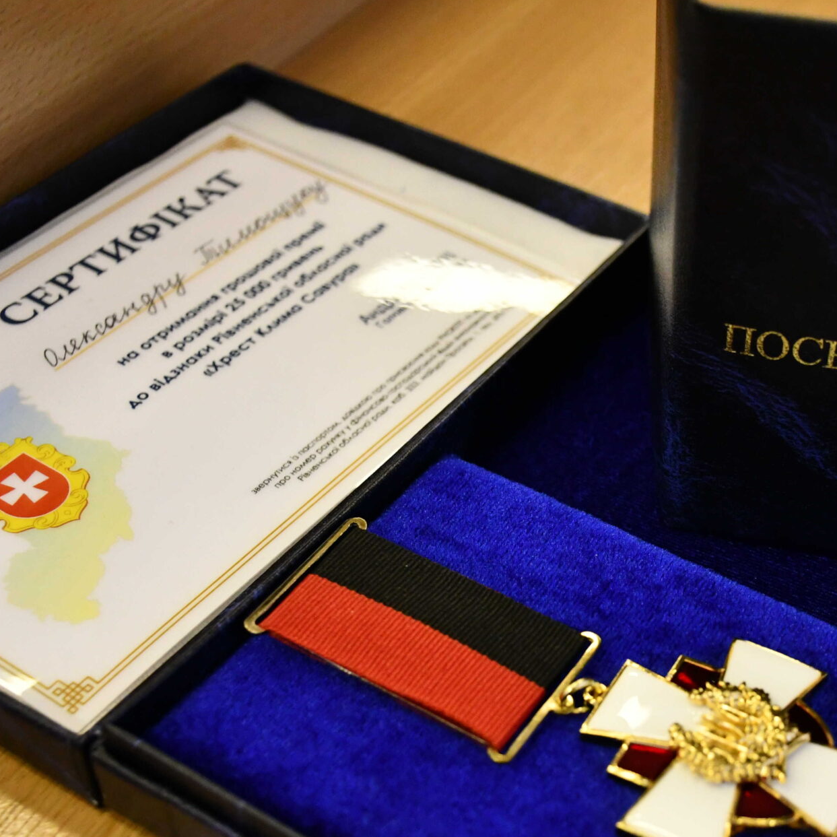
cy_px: 559
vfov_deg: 27.1
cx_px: 663
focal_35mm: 63
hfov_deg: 26.8
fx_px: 1723
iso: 2800
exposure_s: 1/125
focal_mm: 24
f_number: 3.8
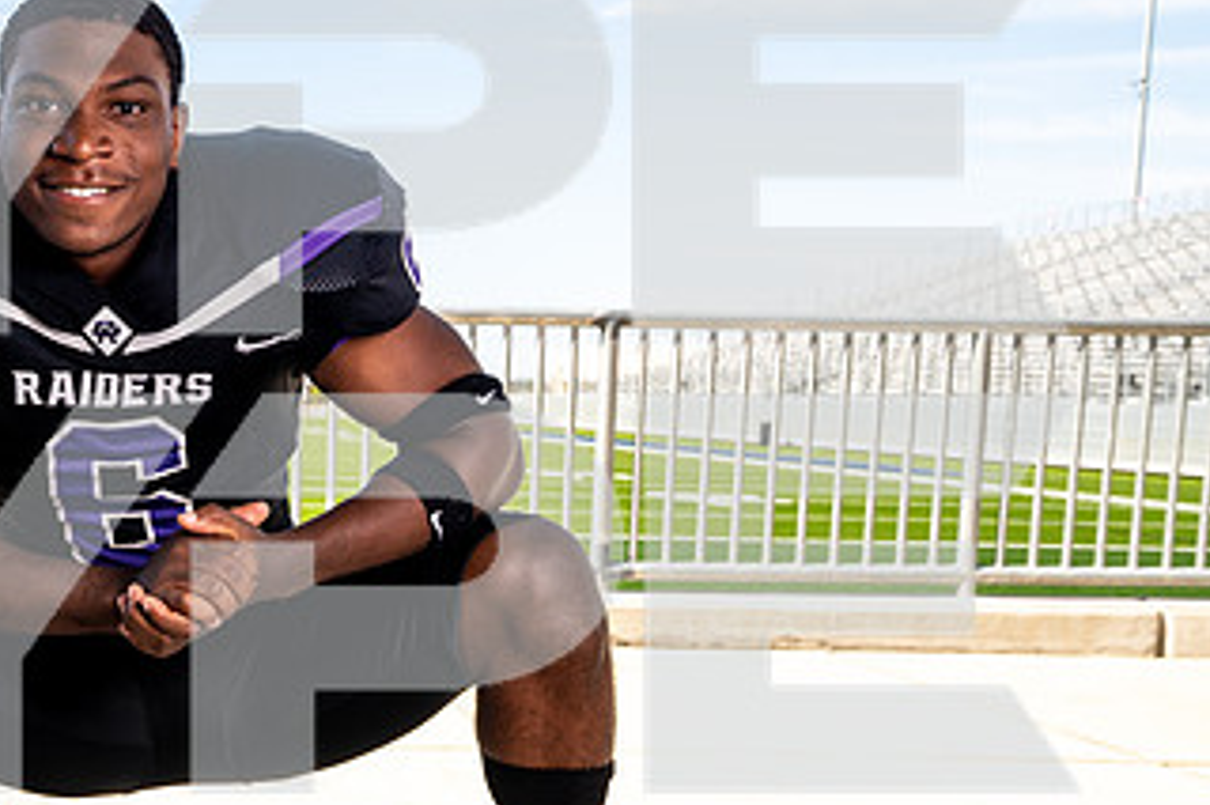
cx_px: 117
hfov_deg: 32.7
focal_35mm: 58
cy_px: 595
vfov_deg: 23.1
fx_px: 1948
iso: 100
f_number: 8
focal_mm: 32
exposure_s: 1/125
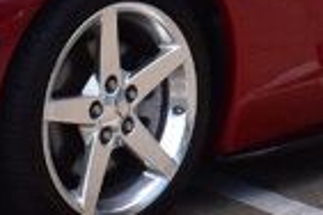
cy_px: -236
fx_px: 2351
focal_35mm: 262
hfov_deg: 7.6
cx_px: 580
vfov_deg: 5.1
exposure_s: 1/320
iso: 400
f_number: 11
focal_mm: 24
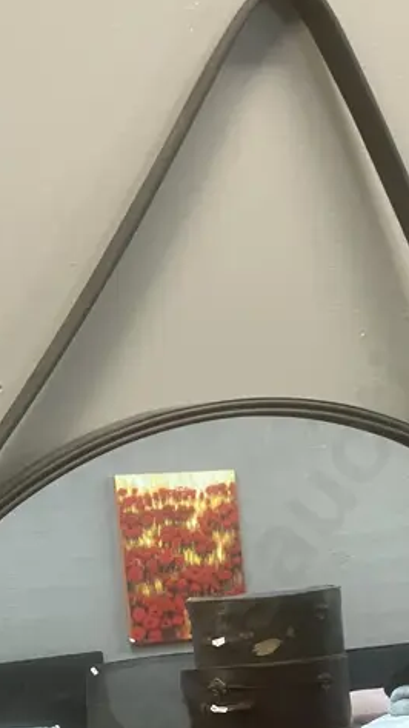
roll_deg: -1.1
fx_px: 1273
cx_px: 237
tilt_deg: -15.0
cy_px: 616
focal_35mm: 66
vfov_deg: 30.8
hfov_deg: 18.2
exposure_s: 1/50
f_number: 1.8
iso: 200
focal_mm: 3.99
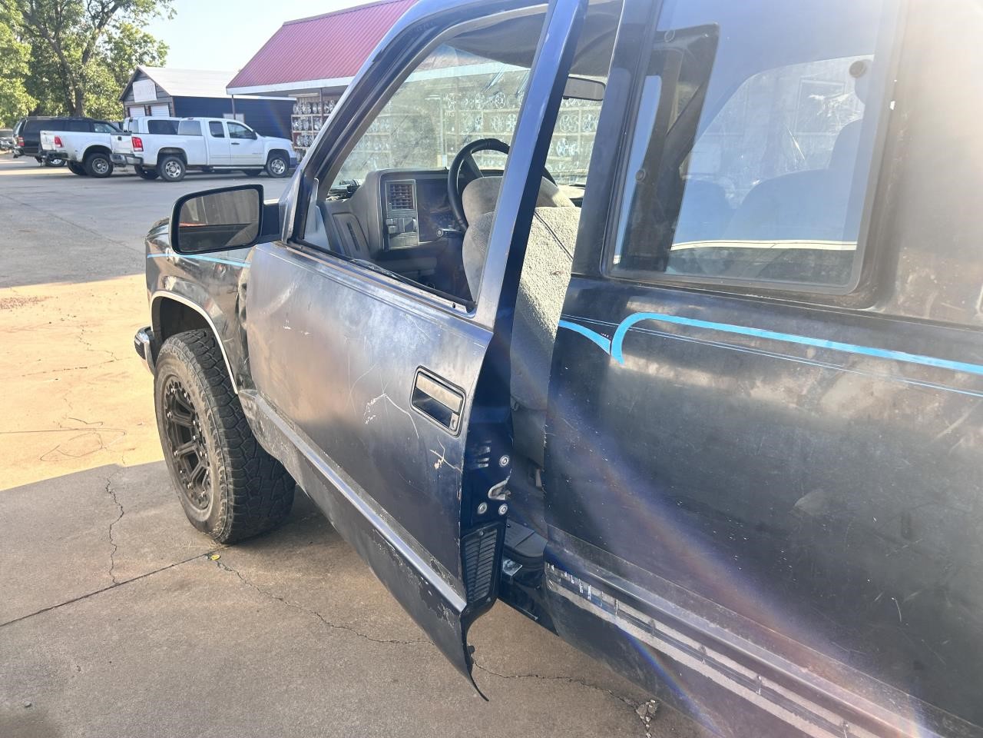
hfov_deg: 67.3
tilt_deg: -17.7
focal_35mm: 26
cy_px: 369
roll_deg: -0.1
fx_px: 738
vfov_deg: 53.1
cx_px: 492
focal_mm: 5.7
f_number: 1.5
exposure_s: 1/502
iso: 50
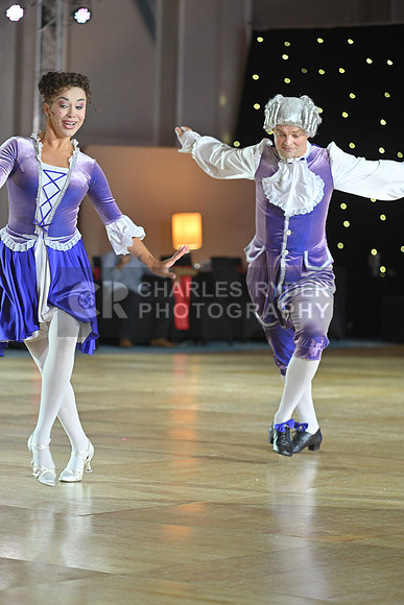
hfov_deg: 10.2
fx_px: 2271
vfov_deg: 15.2
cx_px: 202
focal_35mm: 135
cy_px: 302
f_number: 4
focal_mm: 135
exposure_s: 1/250
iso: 2000
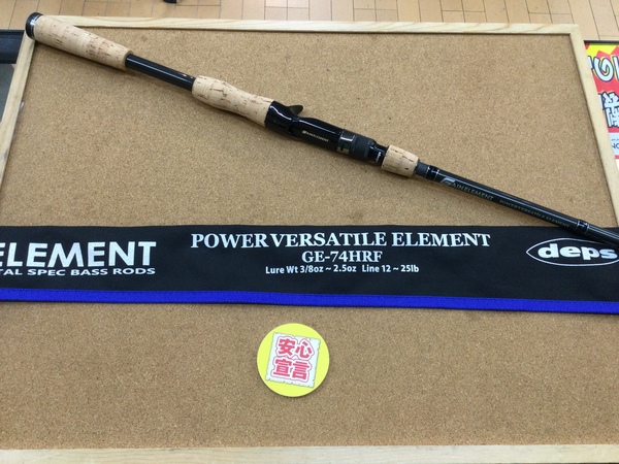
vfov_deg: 45.4
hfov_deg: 58.4
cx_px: 310
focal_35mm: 31
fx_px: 554
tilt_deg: -66.4
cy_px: 232
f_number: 2.4
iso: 32
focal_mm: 3.3
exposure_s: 1/30
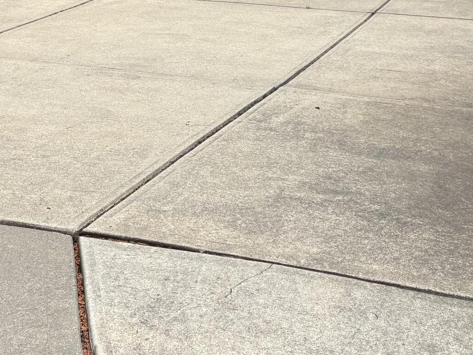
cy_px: -139
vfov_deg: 17.8
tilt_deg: +0.2
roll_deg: +0.5
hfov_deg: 25.0
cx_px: 60
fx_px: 1039
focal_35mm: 76
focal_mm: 5.96
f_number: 1.6
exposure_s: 1/1239
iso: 50
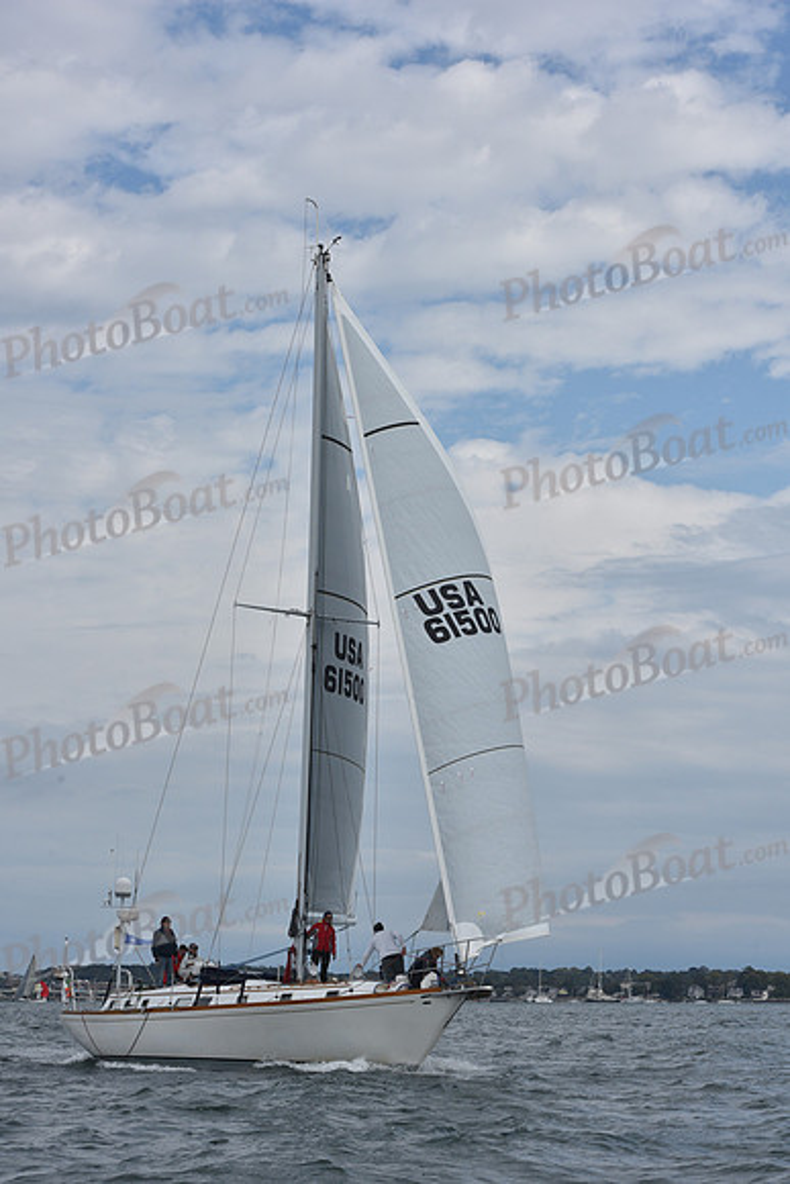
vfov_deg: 26.0
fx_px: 2566
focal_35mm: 78
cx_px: 395
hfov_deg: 17.5
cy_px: 592
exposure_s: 1/1000
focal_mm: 78
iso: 320
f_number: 11
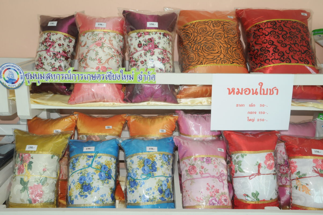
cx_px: 162
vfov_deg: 35.4
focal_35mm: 38
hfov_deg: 51.3
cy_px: 108
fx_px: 336
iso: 800
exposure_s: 1/100
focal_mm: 25
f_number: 8
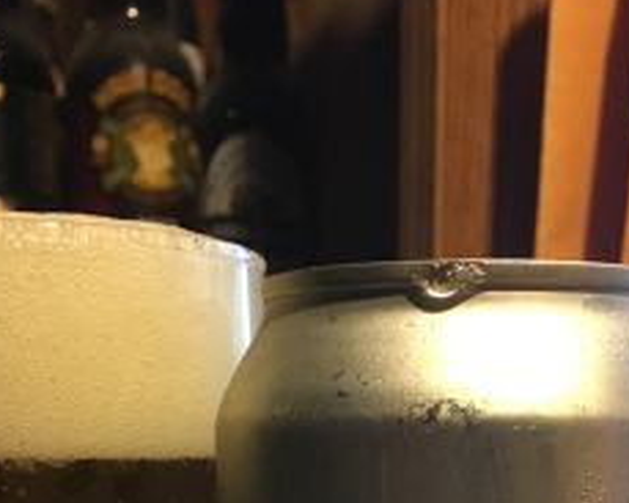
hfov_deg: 28.7
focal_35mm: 66
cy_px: 697
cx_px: 338
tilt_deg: -10.7
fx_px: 1228
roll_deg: +0.0
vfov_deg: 20.6
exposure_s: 1/17
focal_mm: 4.15
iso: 200
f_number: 2.2
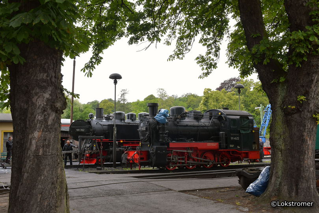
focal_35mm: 36
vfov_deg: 36.9
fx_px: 319
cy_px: 106
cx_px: 160
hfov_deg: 53.1
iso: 200
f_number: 7.1
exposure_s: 1/125
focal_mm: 24
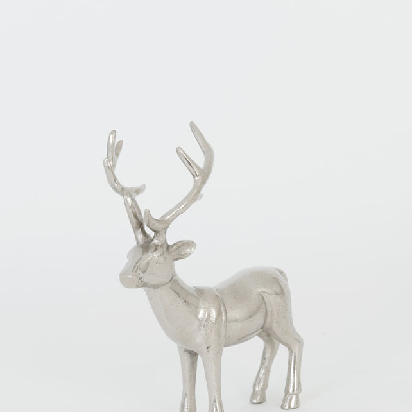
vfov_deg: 21.6
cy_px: 266
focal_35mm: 80
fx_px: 1077
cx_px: 205
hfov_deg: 21.7
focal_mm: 62
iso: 200
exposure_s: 1/100
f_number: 13
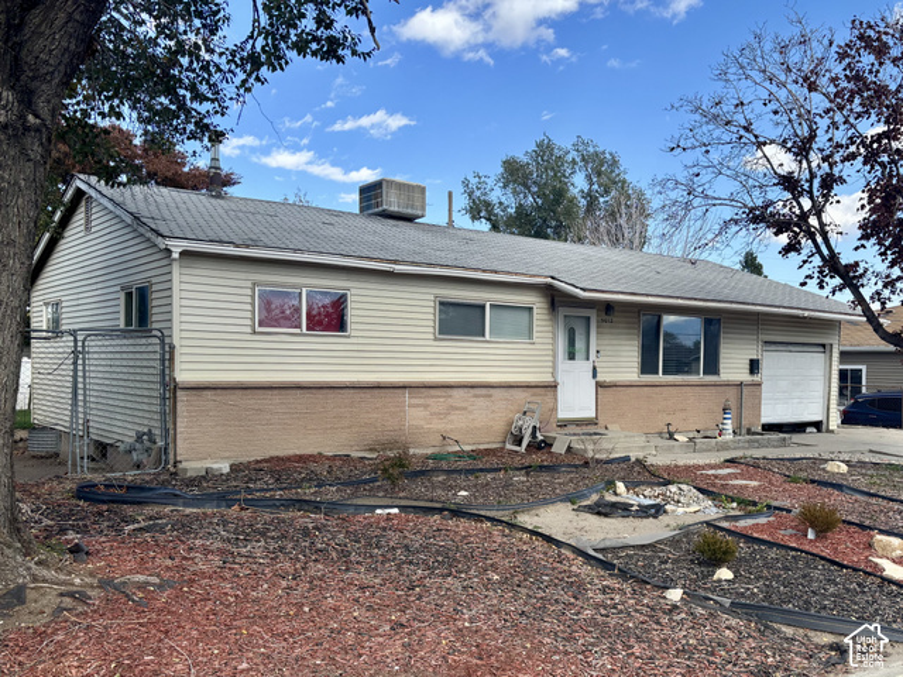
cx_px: 452
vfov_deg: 53.1
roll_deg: -1.0
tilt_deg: -1.6
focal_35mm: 26
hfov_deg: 67.3
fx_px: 678
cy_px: 338
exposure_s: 1/1399
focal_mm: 5.96
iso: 50
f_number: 1.6
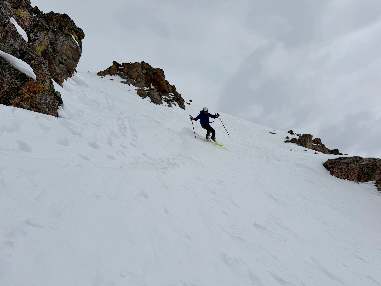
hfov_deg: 69.4
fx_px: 275
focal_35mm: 25
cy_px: 147
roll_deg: +5.3
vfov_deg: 54.9
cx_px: 195
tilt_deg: +28.2
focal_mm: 6.76
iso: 64
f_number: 1.78
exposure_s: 1/12346
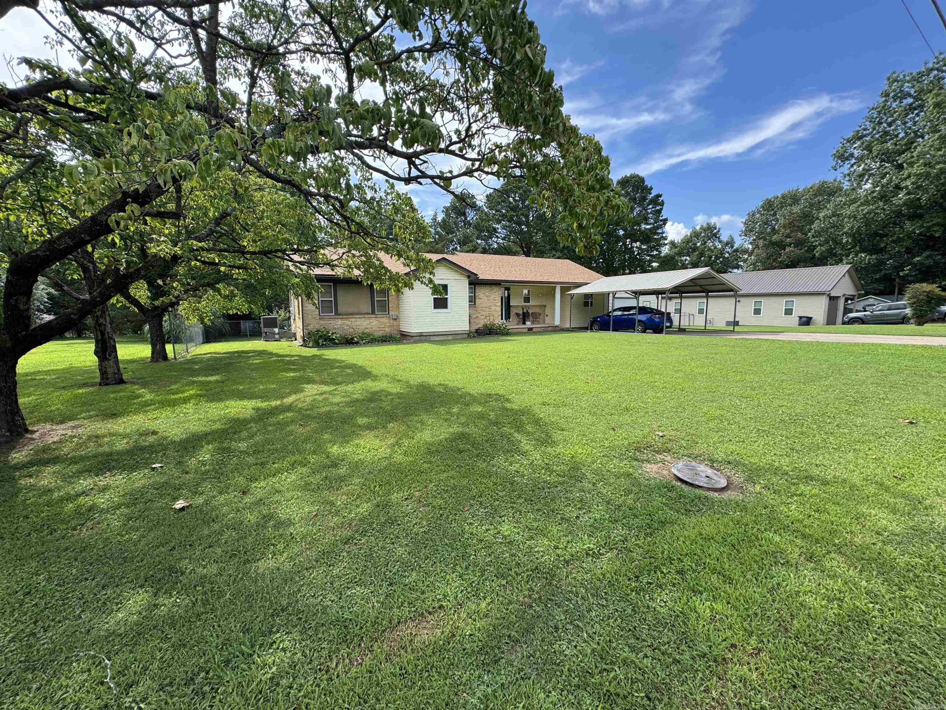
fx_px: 383
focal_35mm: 14
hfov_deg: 102.1
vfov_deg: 85.7
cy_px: 355
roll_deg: +0.4
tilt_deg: -7.7
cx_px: 473
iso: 40
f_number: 2.2
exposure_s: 1/548
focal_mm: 2.22
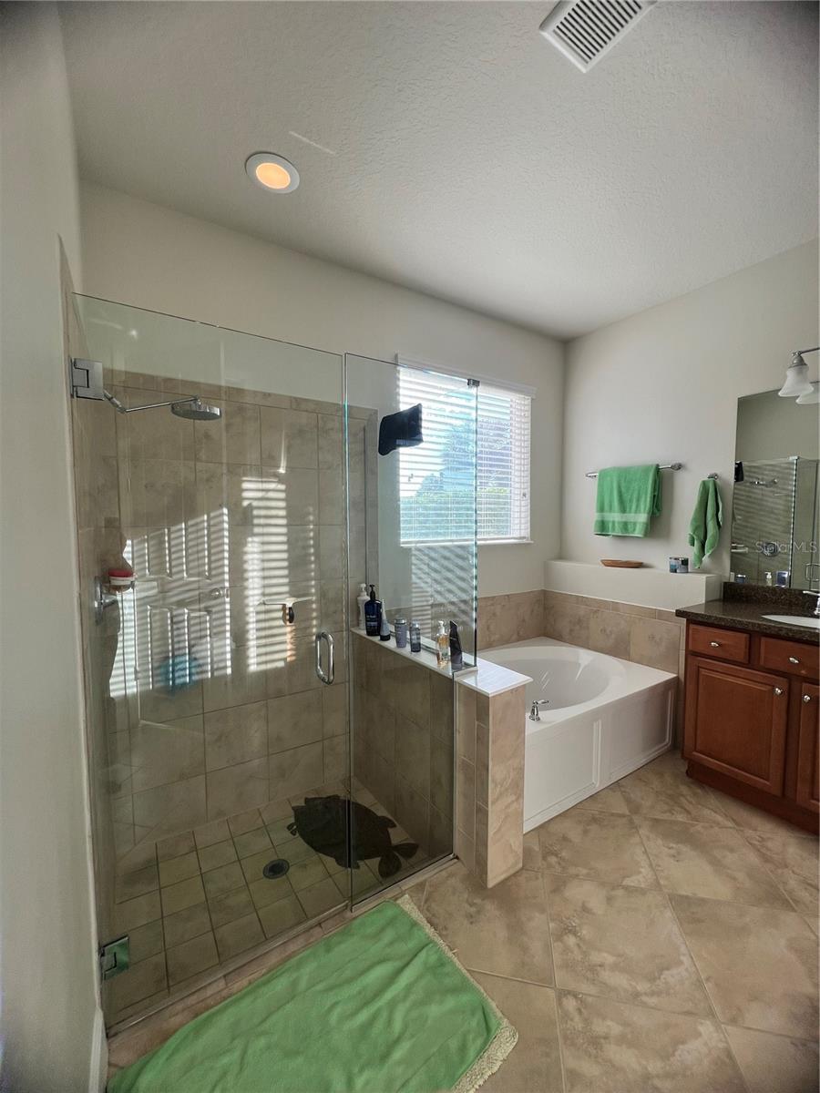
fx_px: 411
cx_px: 410
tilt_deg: -3.2
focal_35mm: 13
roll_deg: +1.0
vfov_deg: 106.2
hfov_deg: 89.9
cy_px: 546
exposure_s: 1/166
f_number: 1.8
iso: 32
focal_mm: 1.57
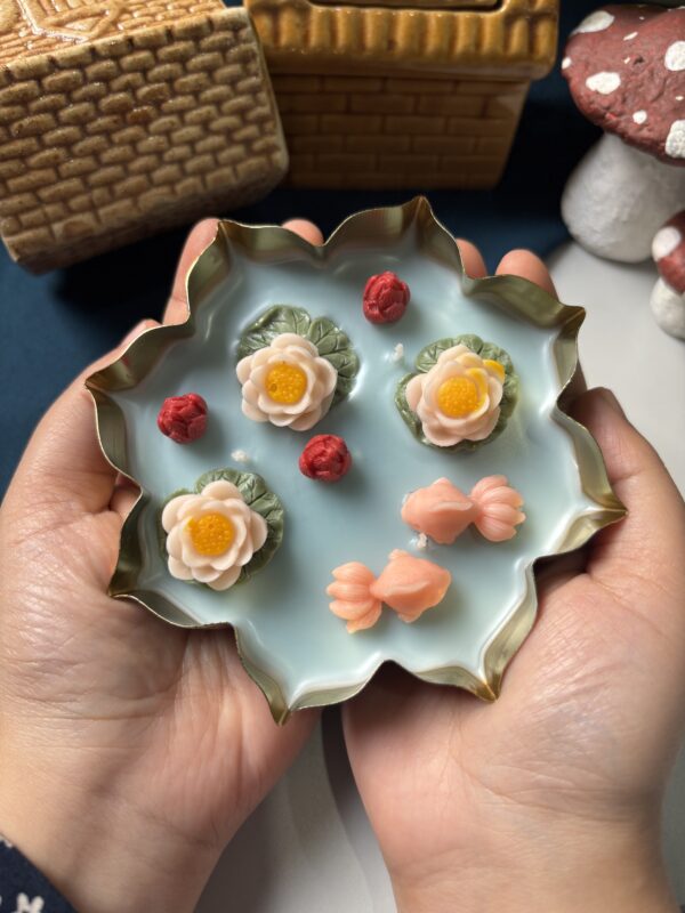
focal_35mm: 26
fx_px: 686
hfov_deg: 53.1
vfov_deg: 67.3
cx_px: 342
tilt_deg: -63.6
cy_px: 456
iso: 50
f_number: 1.6
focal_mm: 5.96
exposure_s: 1/100
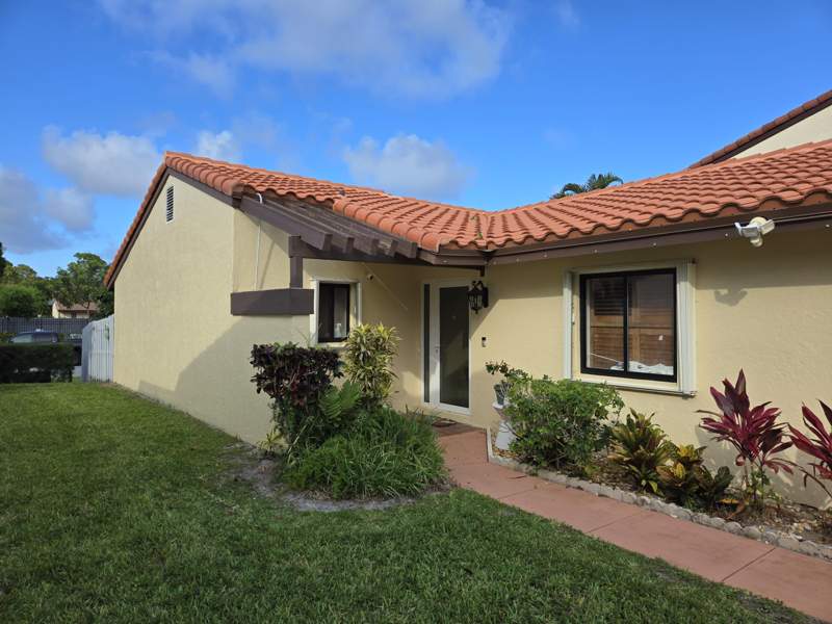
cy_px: 312
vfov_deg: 58.9
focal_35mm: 23
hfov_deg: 73.9
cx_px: 416
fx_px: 553
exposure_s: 1/892
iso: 25
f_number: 1.8
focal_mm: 5.4
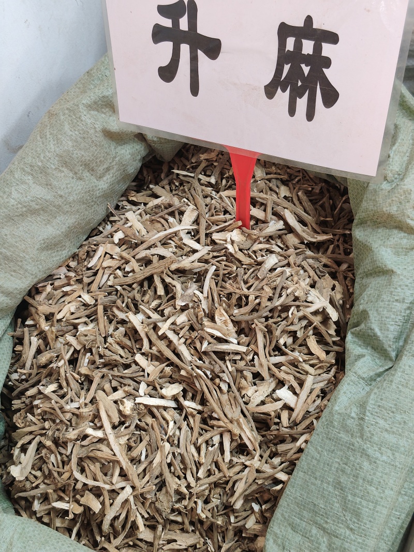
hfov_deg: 28.6
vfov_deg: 37.5
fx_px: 813
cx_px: 207
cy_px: 276
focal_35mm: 51
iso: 409
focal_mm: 4.84
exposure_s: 1/33.3
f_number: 1.88
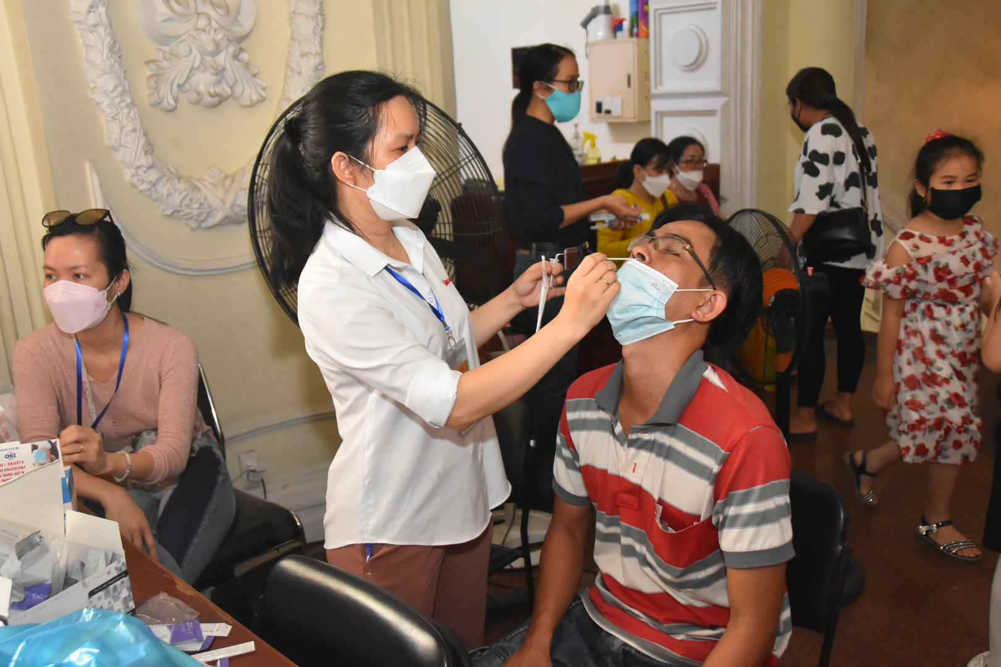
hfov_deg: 57.2
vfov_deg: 40.0
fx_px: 918
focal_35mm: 33
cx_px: 500
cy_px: 334
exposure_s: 1/125
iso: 2800
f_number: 3.8
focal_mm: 22
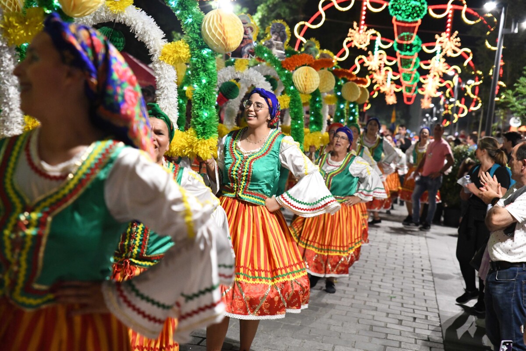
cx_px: 263
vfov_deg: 19.5
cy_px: 176
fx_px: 1023
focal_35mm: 70
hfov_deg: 28.8
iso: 8000
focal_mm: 70
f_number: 3.5
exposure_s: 1/100
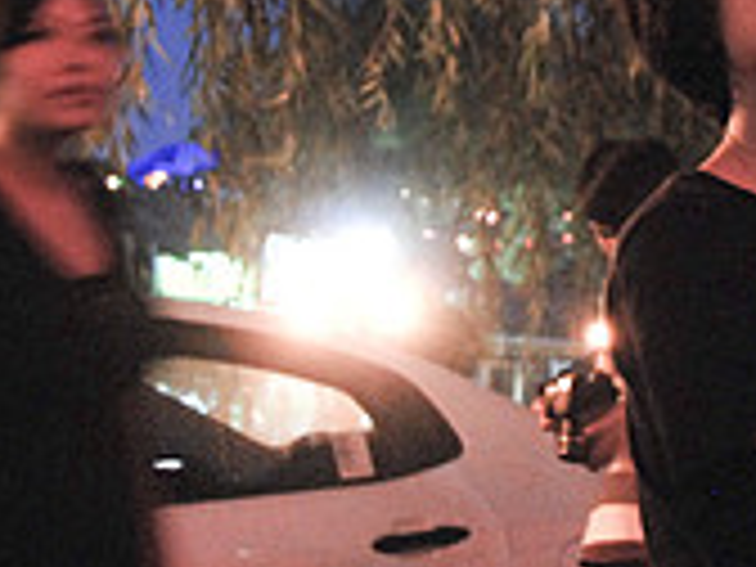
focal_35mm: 145
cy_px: 72
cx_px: 1008
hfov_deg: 13.1
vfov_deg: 10.2
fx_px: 3159
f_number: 4
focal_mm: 29
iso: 800
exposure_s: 1/10
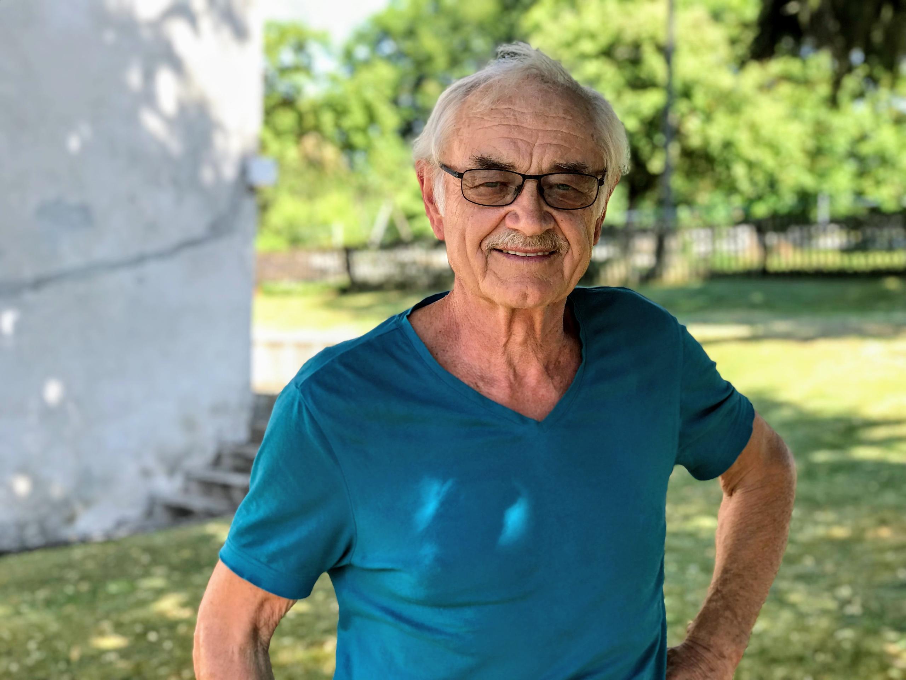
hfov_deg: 33.8
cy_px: 340
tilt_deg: -1.6
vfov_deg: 25.7
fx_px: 1492
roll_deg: -1.4
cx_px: 453
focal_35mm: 57
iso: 20
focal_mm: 6.6
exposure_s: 1/143
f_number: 2.8
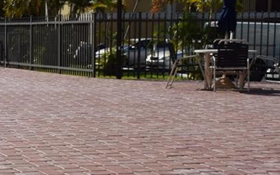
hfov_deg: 15.9
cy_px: 140
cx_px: -205
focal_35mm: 114
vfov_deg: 11.4
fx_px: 870
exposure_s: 1/200
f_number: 14
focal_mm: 18
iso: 100
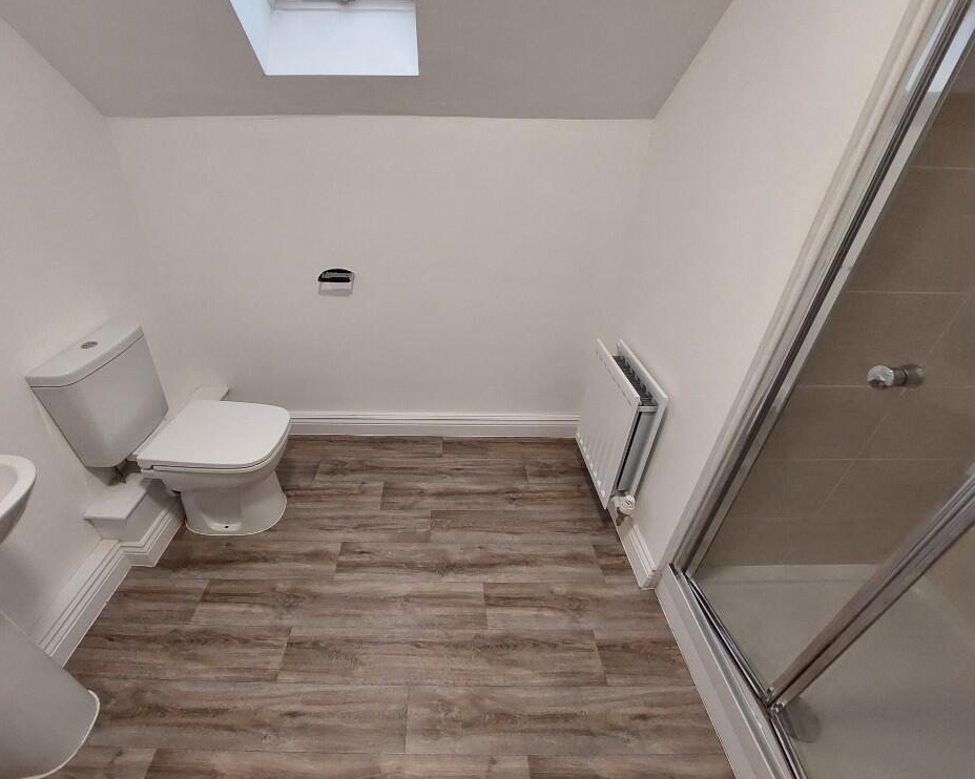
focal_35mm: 14
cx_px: 438
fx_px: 404
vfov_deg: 88.0
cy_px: 383
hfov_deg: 100.4
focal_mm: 1.74
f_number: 2.2
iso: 200
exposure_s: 1/50
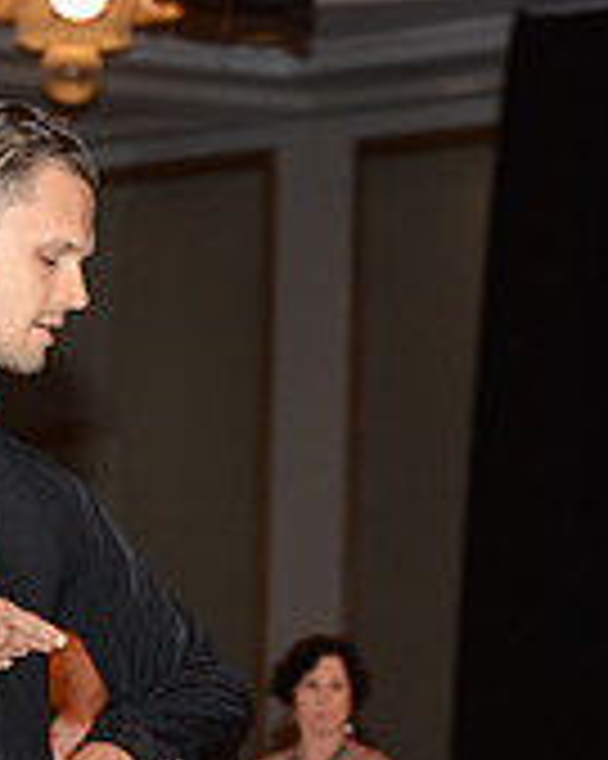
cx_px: 47
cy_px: 1084
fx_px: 6664
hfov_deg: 5.2
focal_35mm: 296
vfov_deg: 6.5
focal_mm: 92
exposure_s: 1/250
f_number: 5.6
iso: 1000
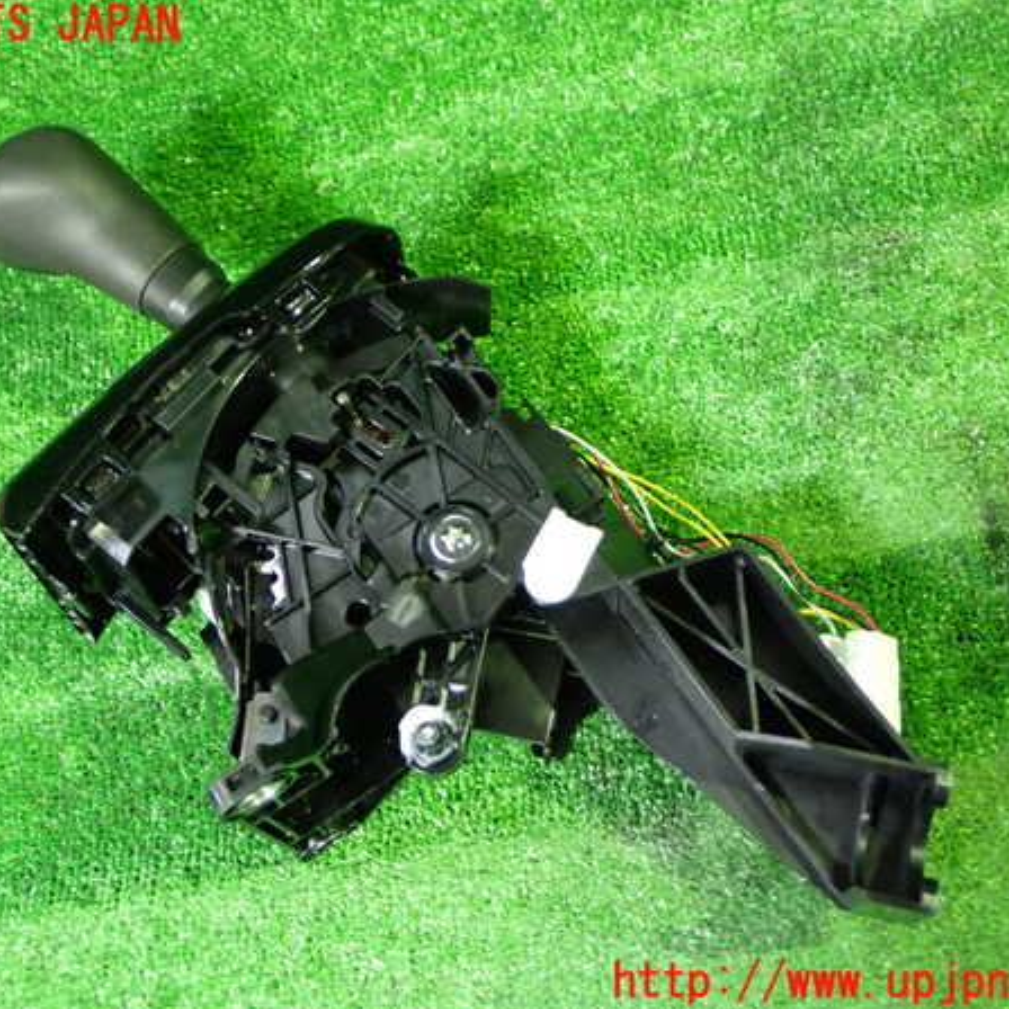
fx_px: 1484
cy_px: 504
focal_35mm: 45
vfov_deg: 37.6
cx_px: 446
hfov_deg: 37.5
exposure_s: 1/20
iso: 800
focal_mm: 6.83
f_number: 2.7
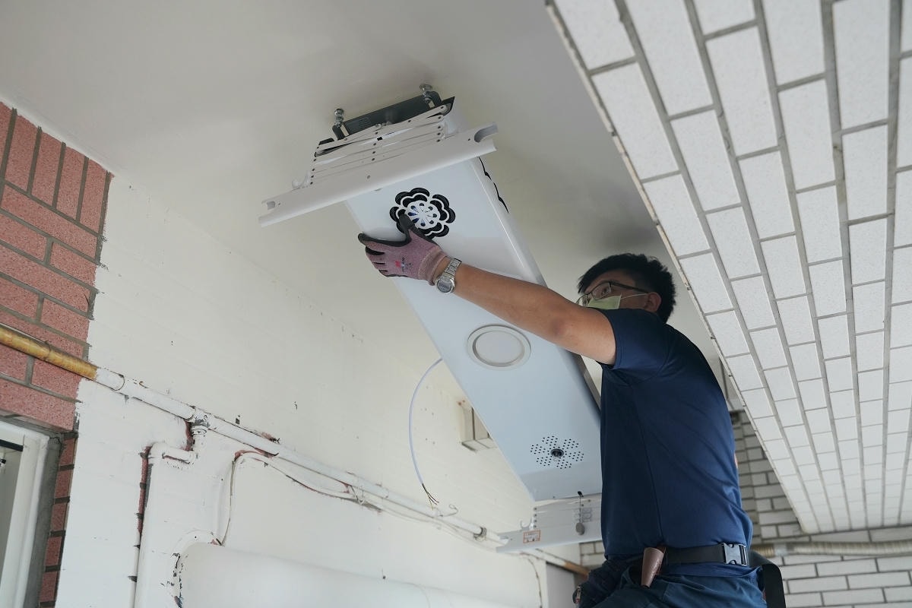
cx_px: 456
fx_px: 887
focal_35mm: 35
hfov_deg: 54.4
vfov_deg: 37.9
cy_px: 304
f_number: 4
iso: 800
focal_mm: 35
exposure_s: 1/160
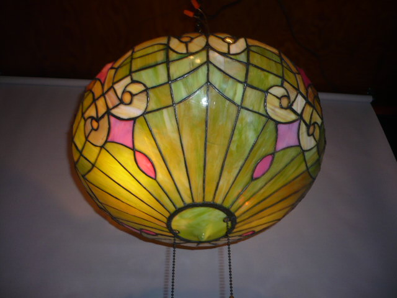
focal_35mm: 35
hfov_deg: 52.6
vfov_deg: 40.7
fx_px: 401
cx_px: 198
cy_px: 149
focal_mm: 5.8
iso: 100
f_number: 2.8
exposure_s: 1/30
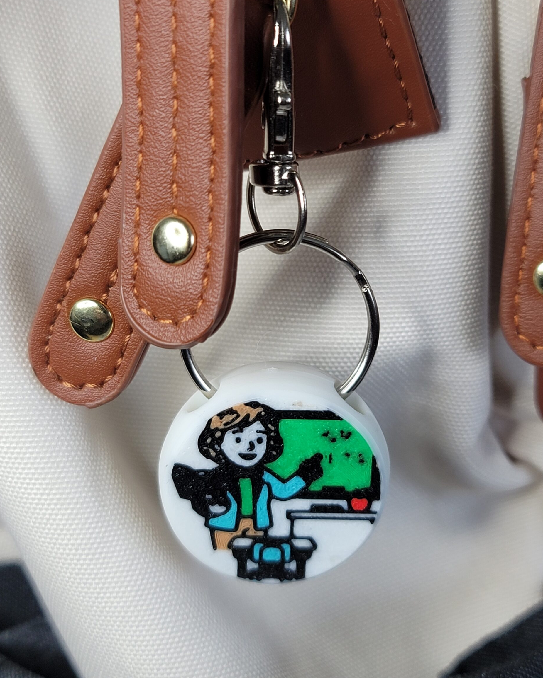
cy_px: 325
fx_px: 542
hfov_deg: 53.2
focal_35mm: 27
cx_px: 269
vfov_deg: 64.0
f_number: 1.8
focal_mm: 7
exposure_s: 1/120
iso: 64
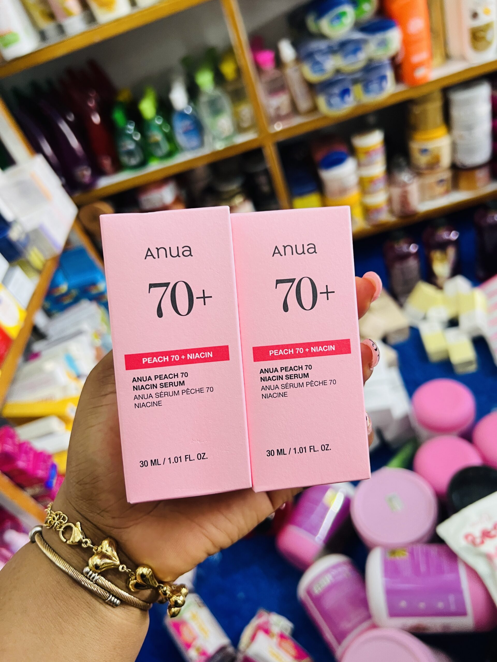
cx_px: 248
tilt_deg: -39.0
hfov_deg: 53.1
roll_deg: +23.6
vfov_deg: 67.3
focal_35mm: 26
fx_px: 498
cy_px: 331
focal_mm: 5.7
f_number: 1.5
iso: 125
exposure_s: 1/78
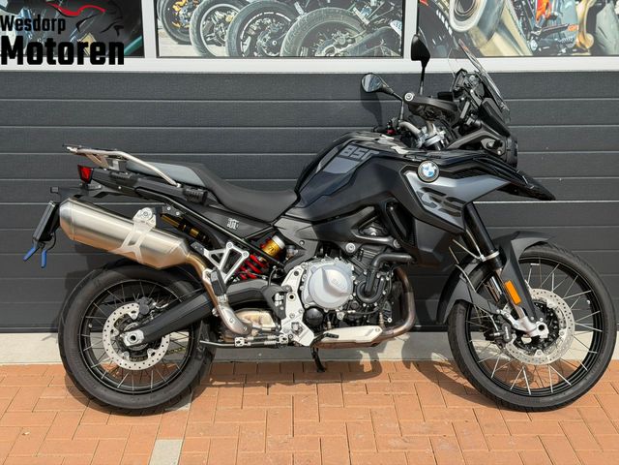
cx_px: 310
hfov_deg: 39.7
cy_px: 232
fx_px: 858
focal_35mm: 48
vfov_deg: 30.3
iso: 100
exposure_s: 1/2667
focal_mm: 6.76
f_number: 1.78
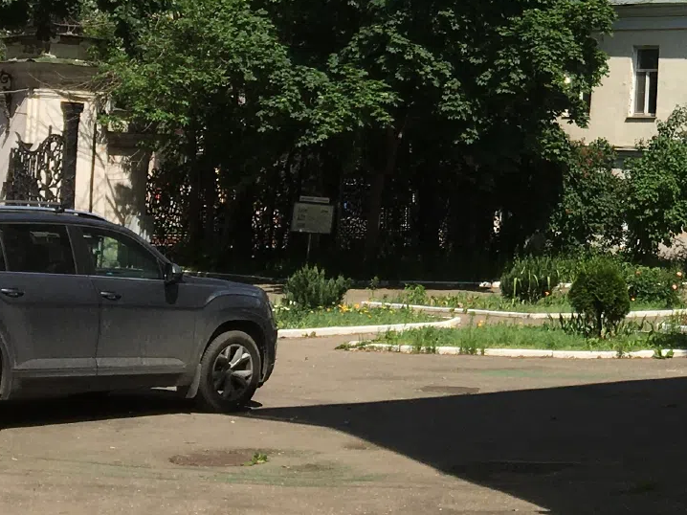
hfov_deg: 19.4
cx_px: 742
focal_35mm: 97
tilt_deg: +9.4
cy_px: -63
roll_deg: -2.4
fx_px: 1924
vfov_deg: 14.8
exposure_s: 1/2481
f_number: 2.2
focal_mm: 4.15
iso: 25
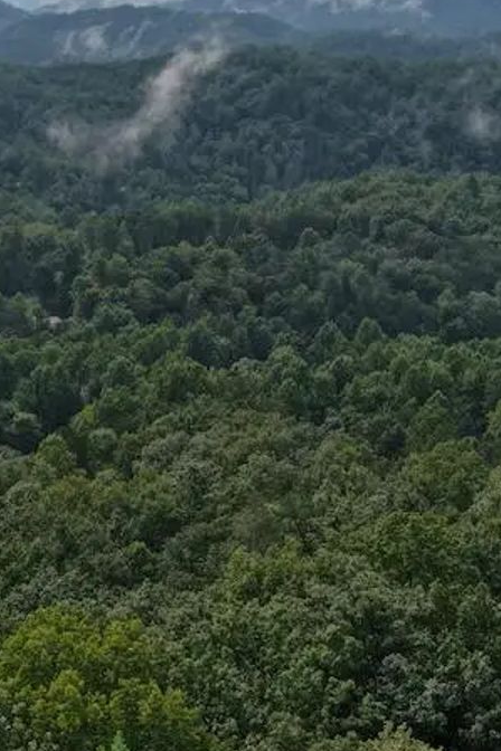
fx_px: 1336
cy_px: 128
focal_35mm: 64
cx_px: 189
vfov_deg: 30.5
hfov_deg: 21.2
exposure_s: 1/120
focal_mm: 14.45
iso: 100
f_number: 2.8
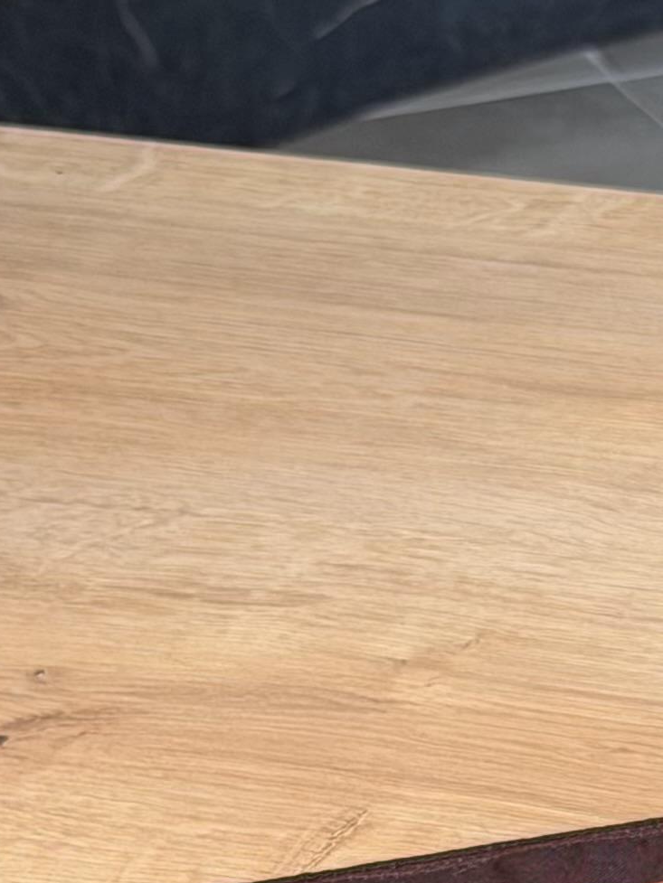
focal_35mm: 198
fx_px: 5055
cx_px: 1184
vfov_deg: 10.0
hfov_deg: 7.3
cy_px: 745
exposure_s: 1/119
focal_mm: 6.76
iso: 64
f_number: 1.78
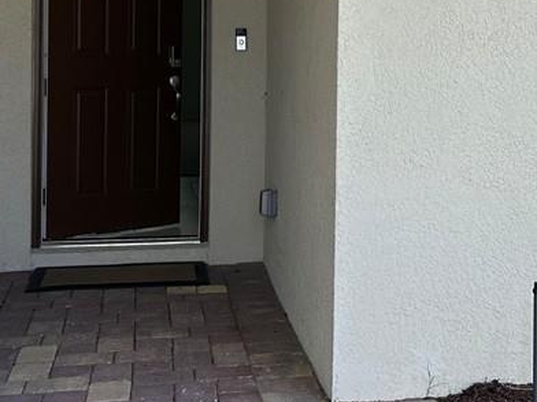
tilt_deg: -2.4
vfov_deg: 21.3
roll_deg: -0.4
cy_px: 68
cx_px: 384
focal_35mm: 68
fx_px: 1055
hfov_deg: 28.3
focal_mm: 5.7
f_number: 1.5
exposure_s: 1/1252
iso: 50
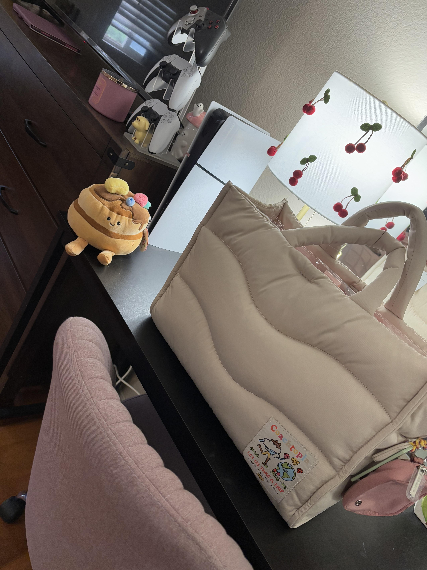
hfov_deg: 53.1
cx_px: 214
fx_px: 428
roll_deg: -35.2
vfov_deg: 67.3
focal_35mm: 26
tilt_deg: -22.7
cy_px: 285
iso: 320
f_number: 1.6
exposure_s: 1/60
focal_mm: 5.96
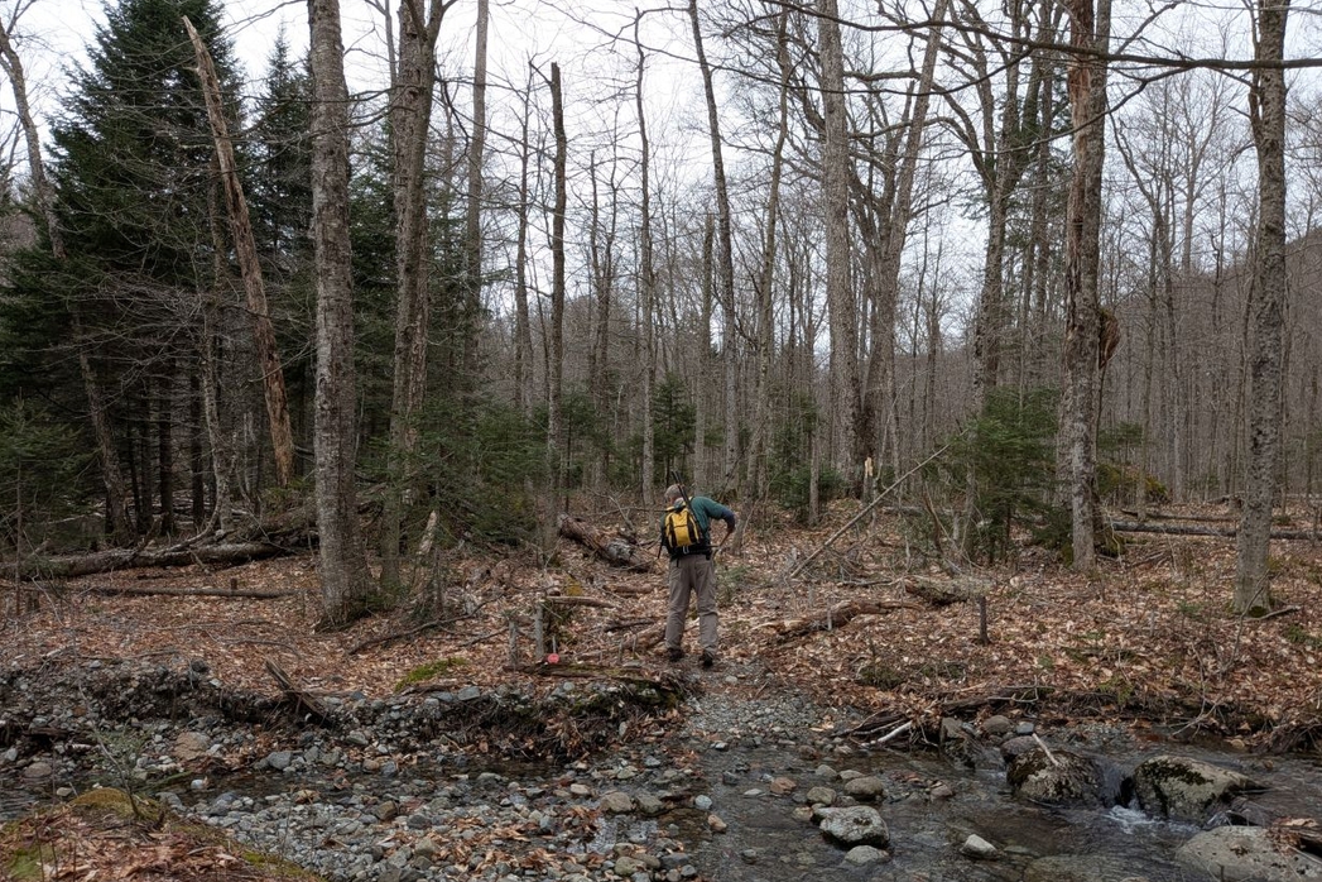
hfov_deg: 69.4
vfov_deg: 49.5
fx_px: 955
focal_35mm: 26
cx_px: 670
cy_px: 481
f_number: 1.7
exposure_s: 1/100
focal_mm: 4.53
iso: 28
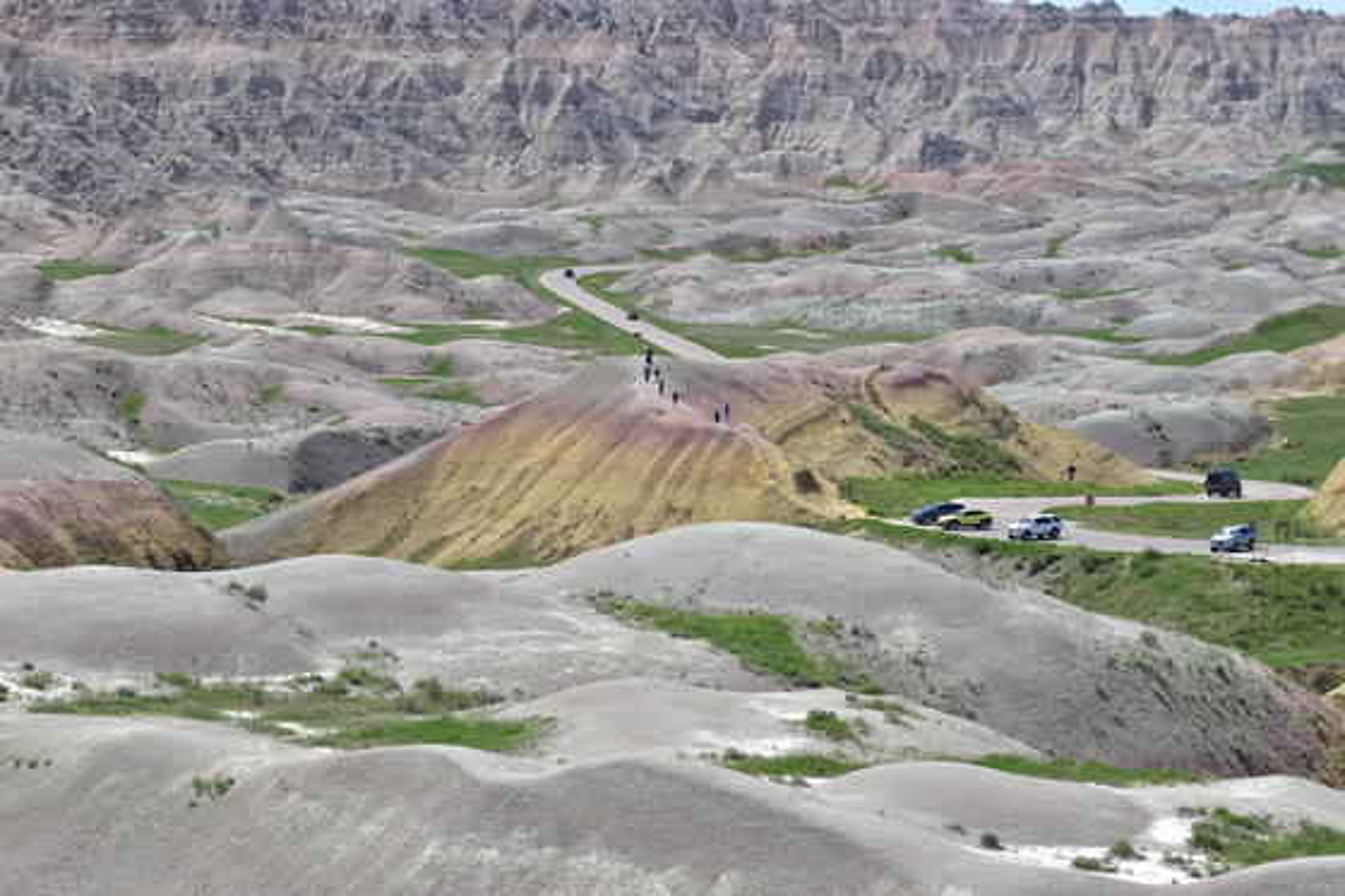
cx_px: 672
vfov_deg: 10.7
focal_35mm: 128
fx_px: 4762
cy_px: 448
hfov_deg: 16.1
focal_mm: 85
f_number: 4
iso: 360
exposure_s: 1/4000
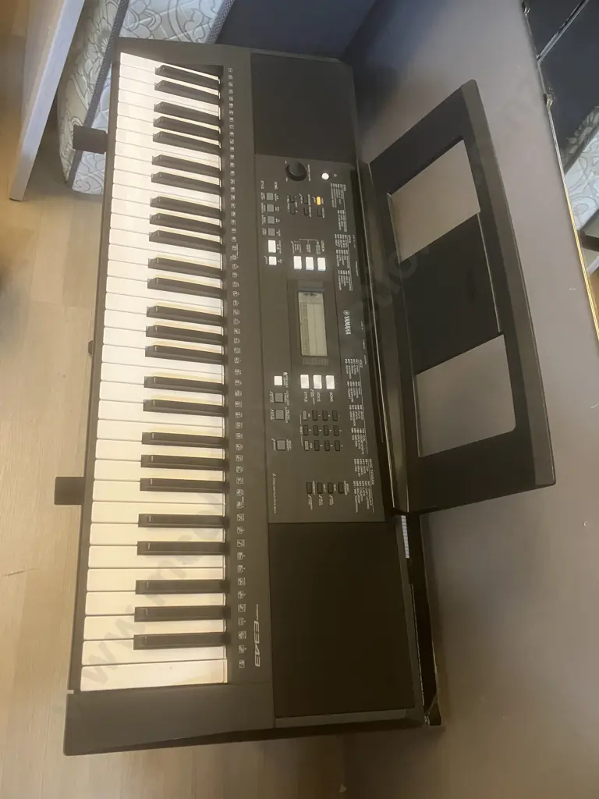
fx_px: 646
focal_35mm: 28
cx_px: 300
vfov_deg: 63.4
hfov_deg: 49.7
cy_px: 400
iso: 320
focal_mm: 3.99
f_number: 1.8
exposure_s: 1/50
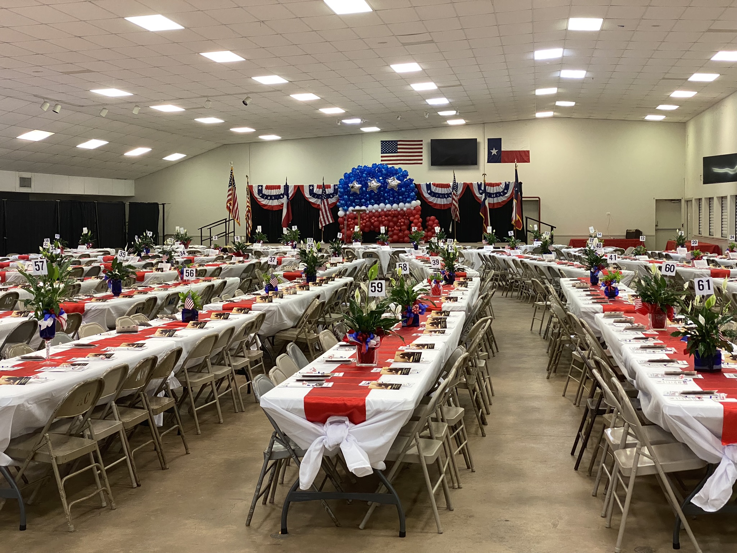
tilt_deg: -2.4
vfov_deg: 28.0
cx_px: 368
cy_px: 276
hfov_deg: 36.8
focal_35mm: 52
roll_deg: +0.1
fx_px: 1107
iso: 160
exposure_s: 1/60
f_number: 2
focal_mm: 6
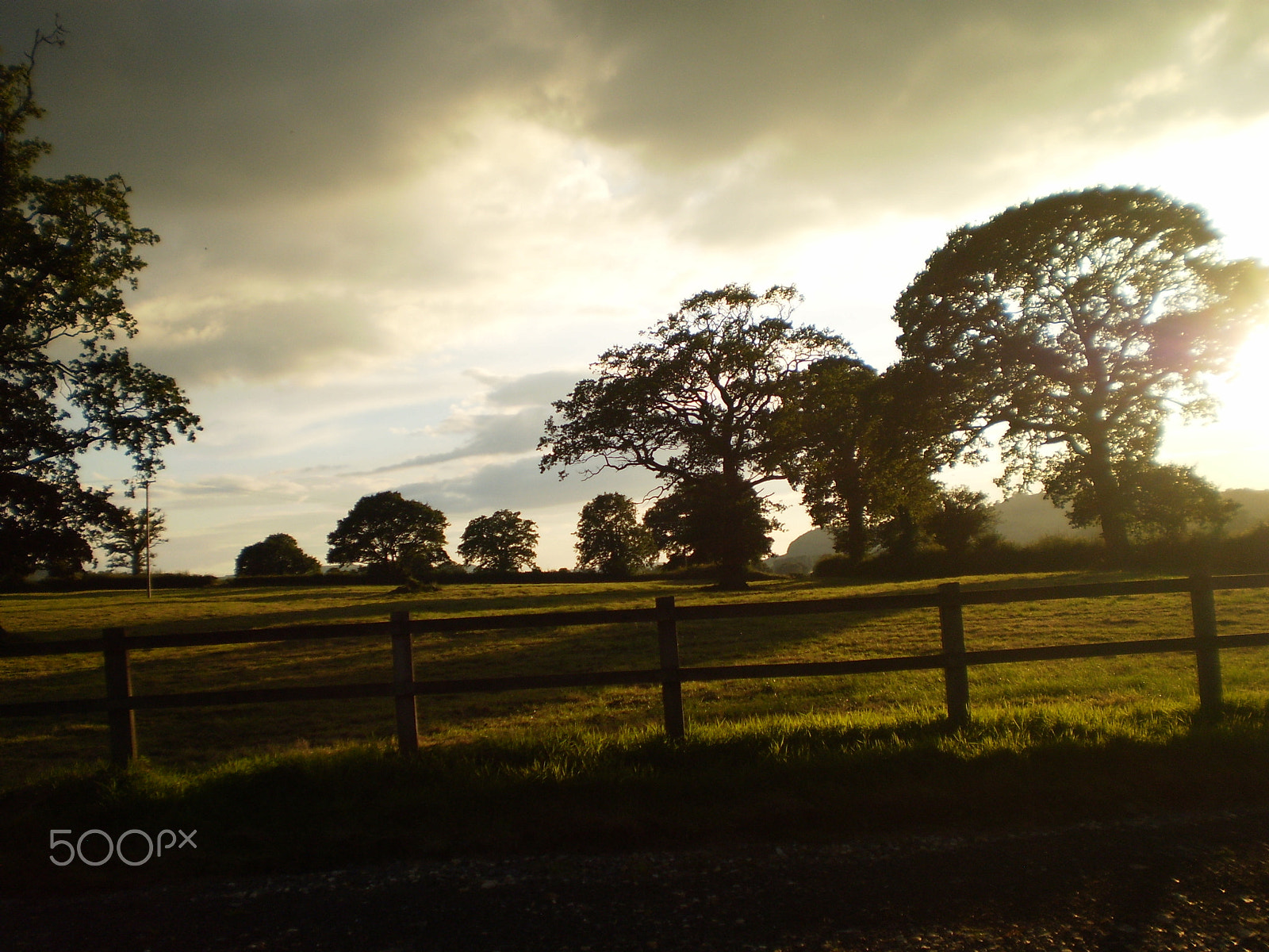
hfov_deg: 51.4
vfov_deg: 39.7
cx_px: 634
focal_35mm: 36
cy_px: 476
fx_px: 1320
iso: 64
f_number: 3.1
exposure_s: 1/1000
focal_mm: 6.3
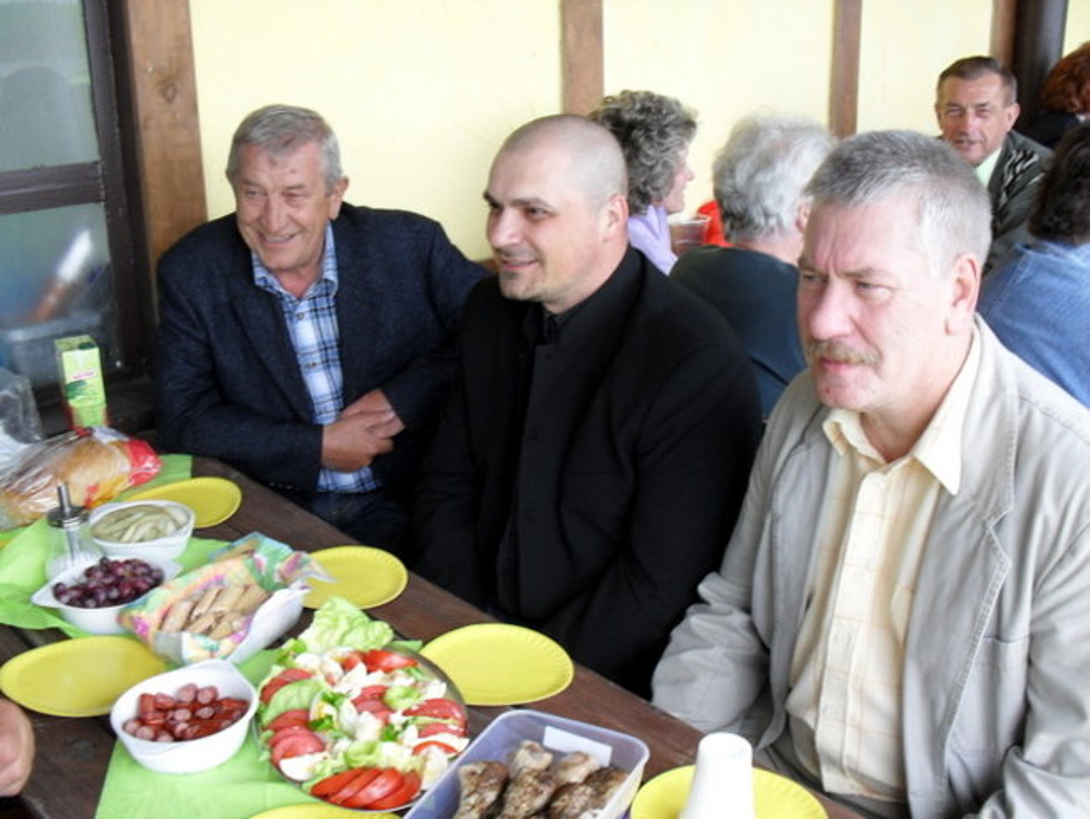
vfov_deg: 37.7
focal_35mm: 38
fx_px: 1197
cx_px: 545
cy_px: 410
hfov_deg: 49.0
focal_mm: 6.3
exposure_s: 1/45
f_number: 2.8
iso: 80
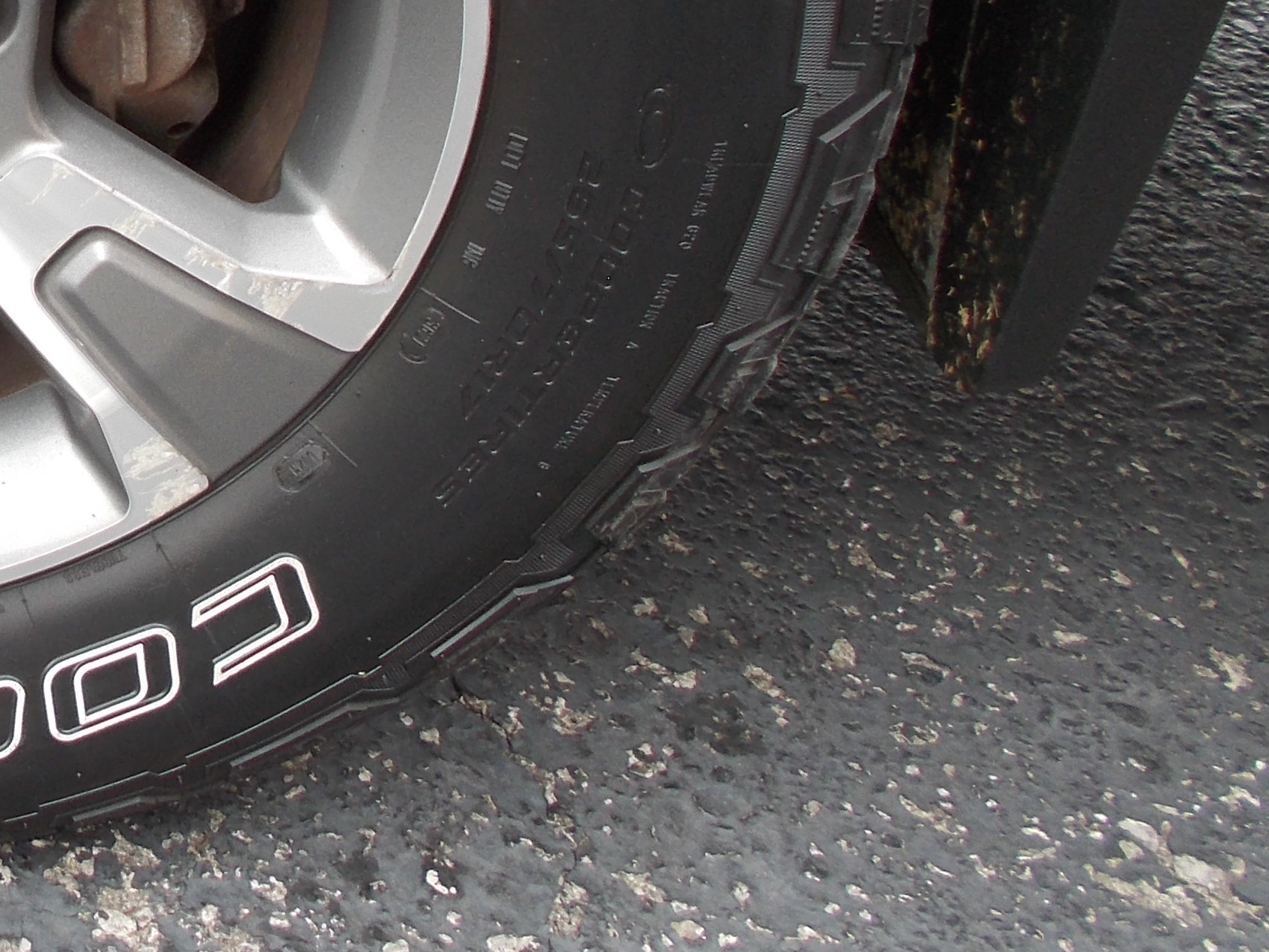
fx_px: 2603
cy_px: 21
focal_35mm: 71
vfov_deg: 20.1
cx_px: -168
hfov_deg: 25.2
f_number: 3.2
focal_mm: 4.6
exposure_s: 1/60
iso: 80
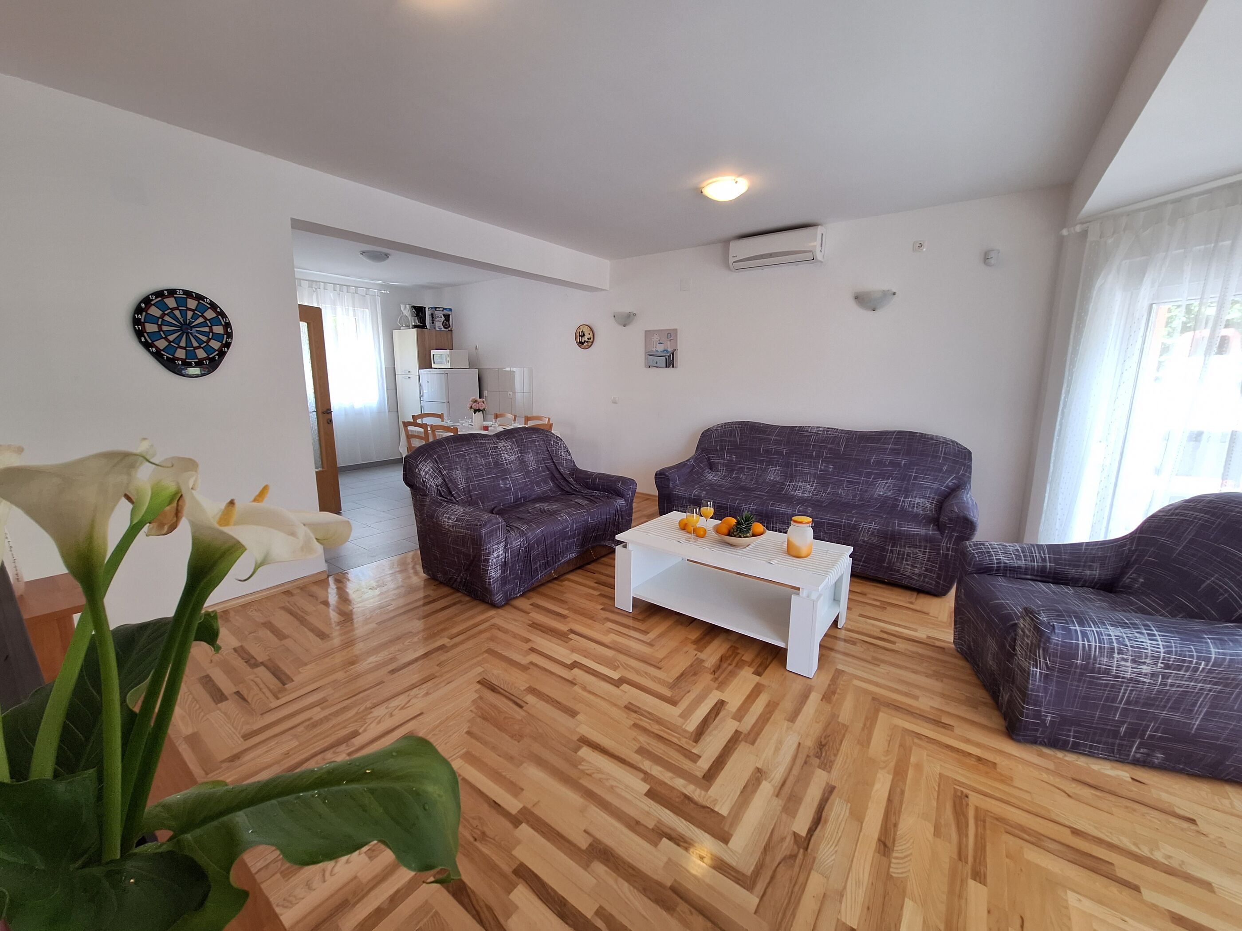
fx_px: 466
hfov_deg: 106.2
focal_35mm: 13
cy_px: 466
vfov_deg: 89.9
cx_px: 621
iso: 64
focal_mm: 1.74
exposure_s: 1/50
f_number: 2.2
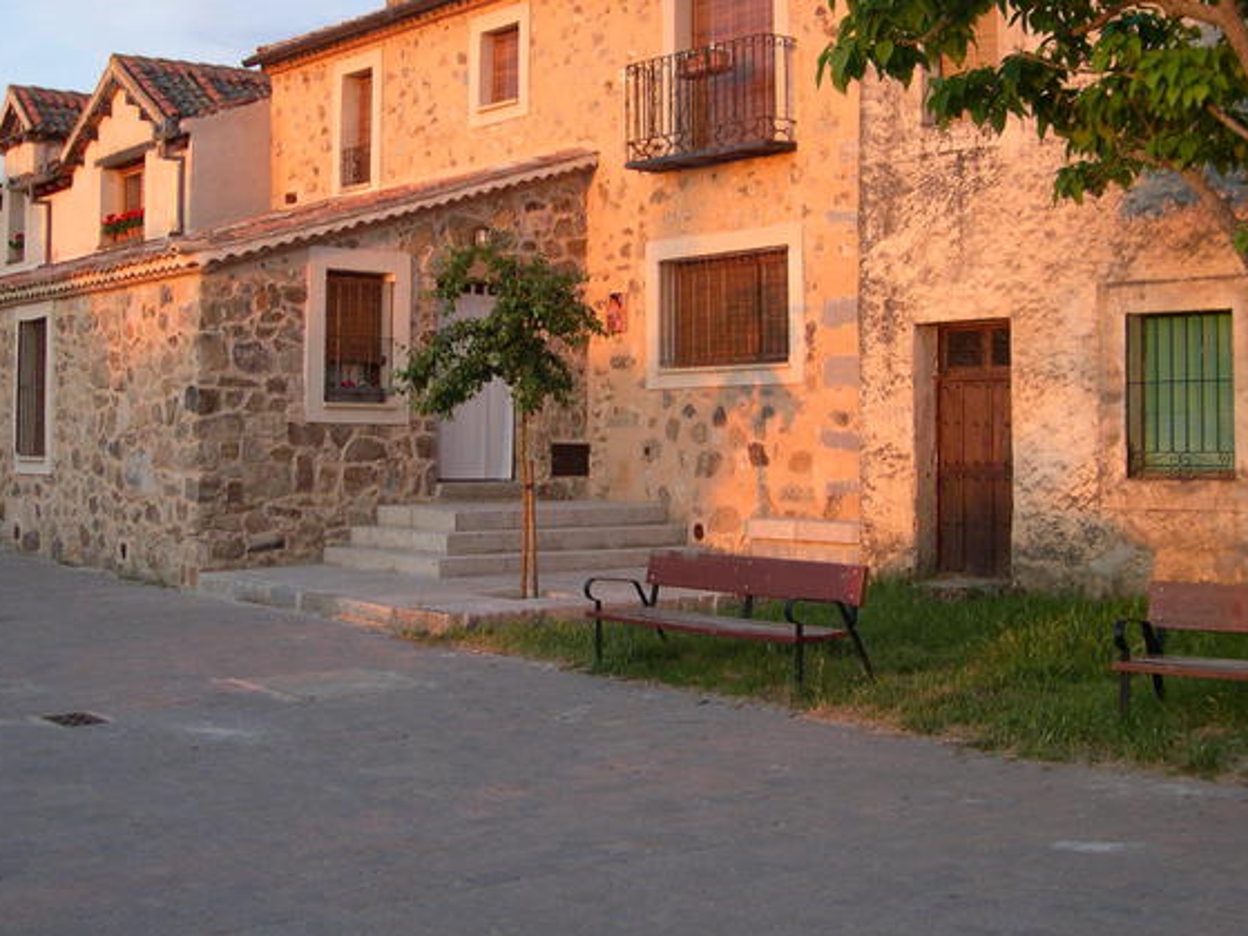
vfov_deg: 28.5
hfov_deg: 37.5
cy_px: 356
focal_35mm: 51
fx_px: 1838
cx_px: 572
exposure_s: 1/47.8
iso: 100
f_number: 2.8
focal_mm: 8
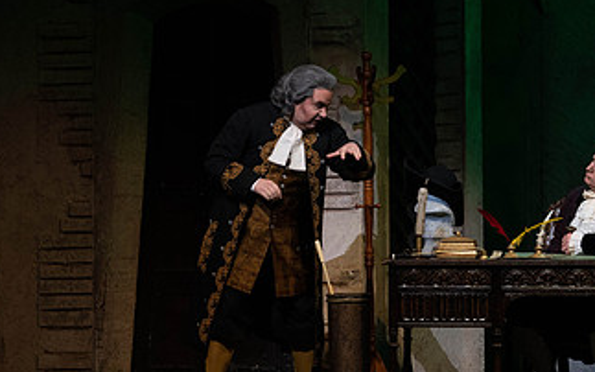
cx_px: 376
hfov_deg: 7.9
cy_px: 95
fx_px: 4282
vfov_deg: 5.0
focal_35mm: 264
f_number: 9
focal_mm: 144
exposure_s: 1/250
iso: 3200
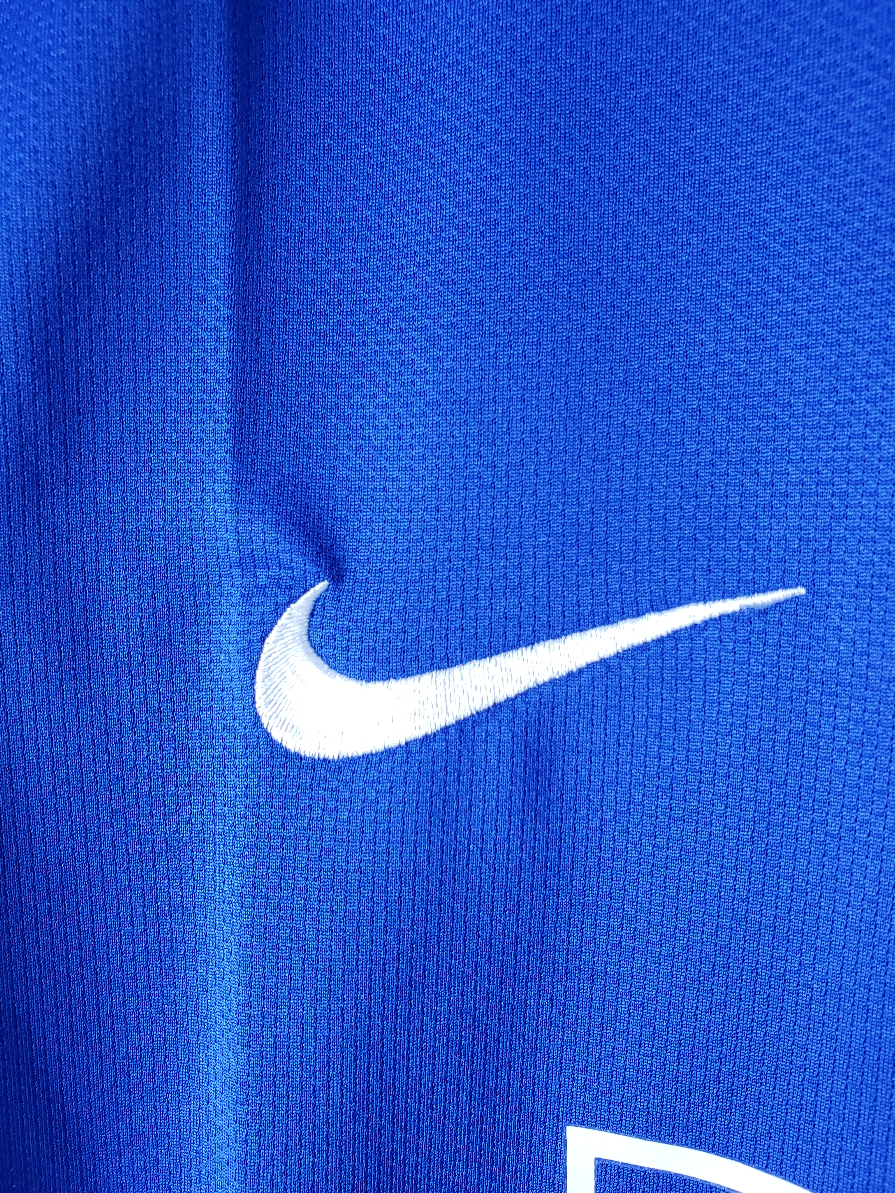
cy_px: 607
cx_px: 469
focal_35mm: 28
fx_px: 965
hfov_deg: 49.7
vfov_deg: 63.4
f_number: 2.4
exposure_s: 1/50
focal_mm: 4.3
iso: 200
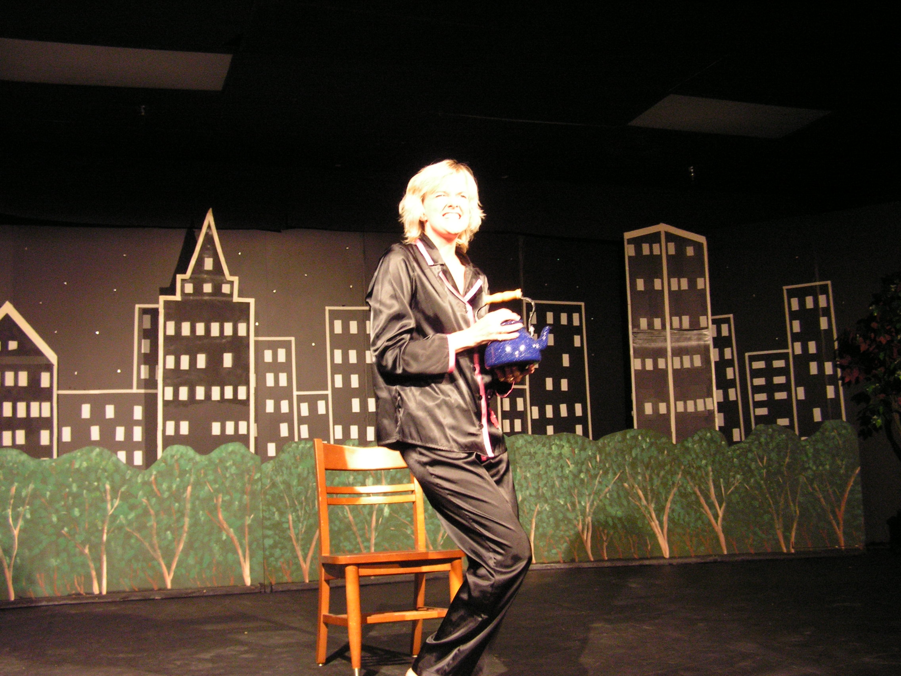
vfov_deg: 37.7
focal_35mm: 38
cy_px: 338
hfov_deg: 49.0
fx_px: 989
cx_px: 450
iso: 200
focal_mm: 6.3
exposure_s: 1/10
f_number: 2.8
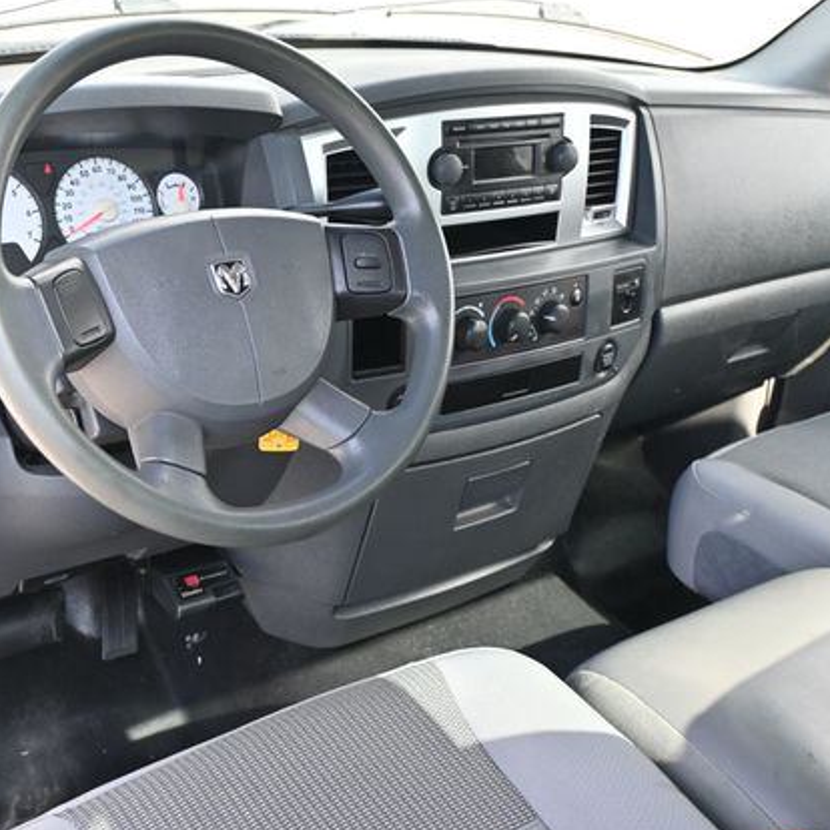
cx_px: 301
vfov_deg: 39.7
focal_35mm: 42
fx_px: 1148
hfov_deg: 39.4
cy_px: 413
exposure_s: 1/160
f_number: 4
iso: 400
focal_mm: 21.5
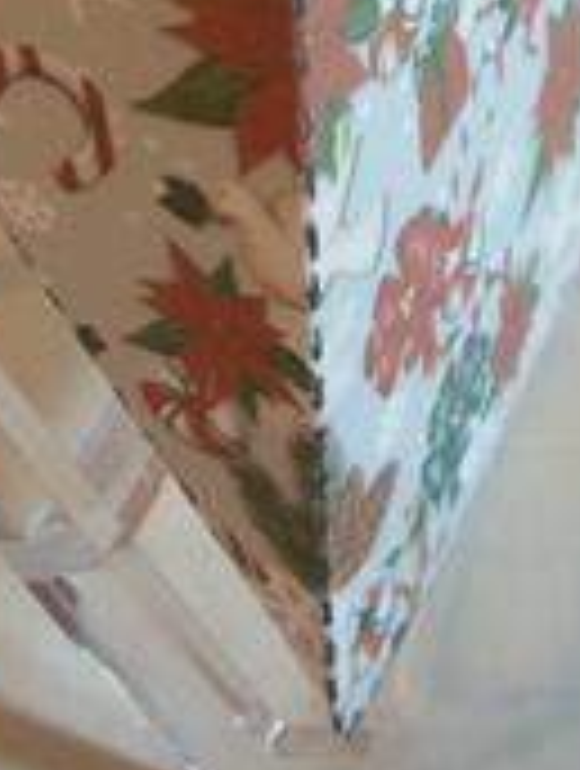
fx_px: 2048
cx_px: 117
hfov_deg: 16.0
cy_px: -216
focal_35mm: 92
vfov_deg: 19.7
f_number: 3.1
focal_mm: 6.3
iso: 160
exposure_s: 1/20
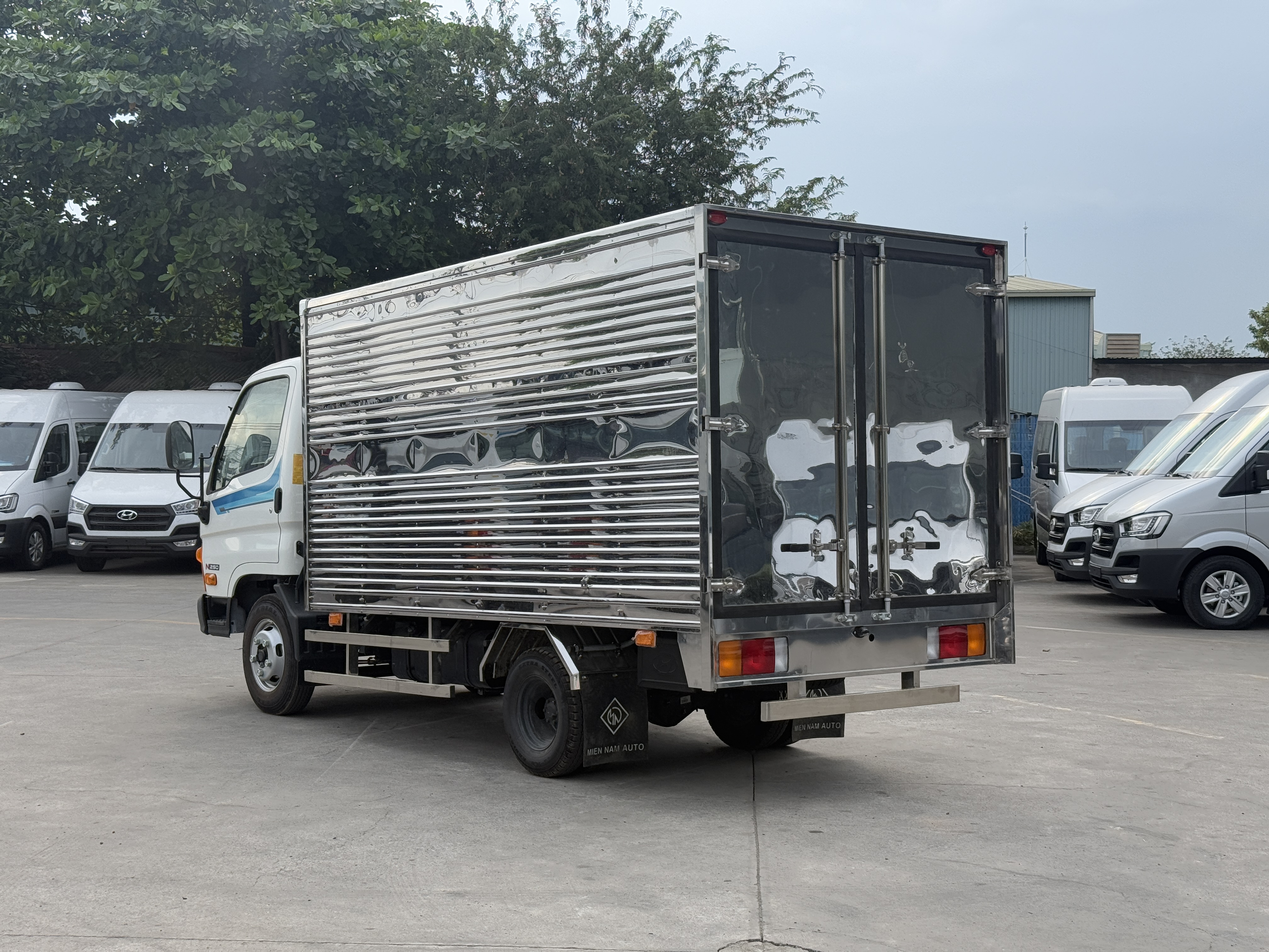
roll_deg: -0.6
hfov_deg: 39.7
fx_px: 1760
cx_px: 634
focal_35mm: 48
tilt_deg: -0.1
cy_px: 476
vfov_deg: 30.3
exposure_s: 1/1222
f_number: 1.78
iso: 100
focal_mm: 6.76
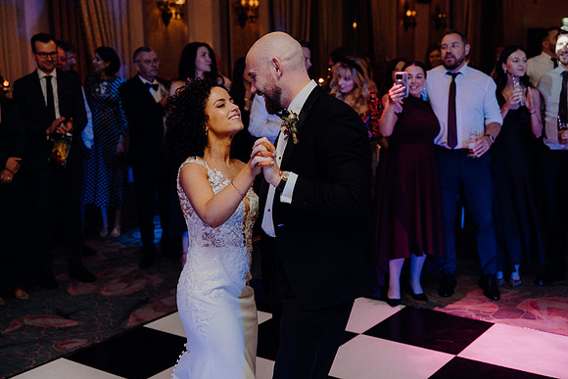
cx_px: 284
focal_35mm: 47
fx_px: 742
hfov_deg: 41.9
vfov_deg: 28.7
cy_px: 190
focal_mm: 47
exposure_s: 1/160
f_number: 3.5
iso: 2500
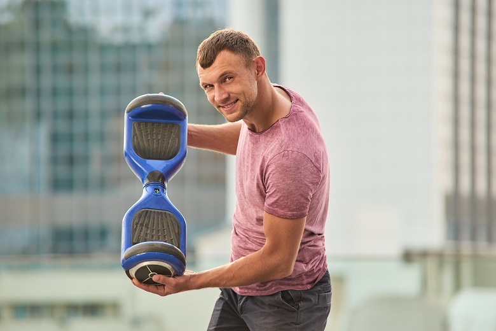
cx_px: 248
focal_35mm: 185
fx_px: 2549
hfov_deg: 11.1
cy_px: 166
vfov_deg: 7.4
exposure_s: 1/400
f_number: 5
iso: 200
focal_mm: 185
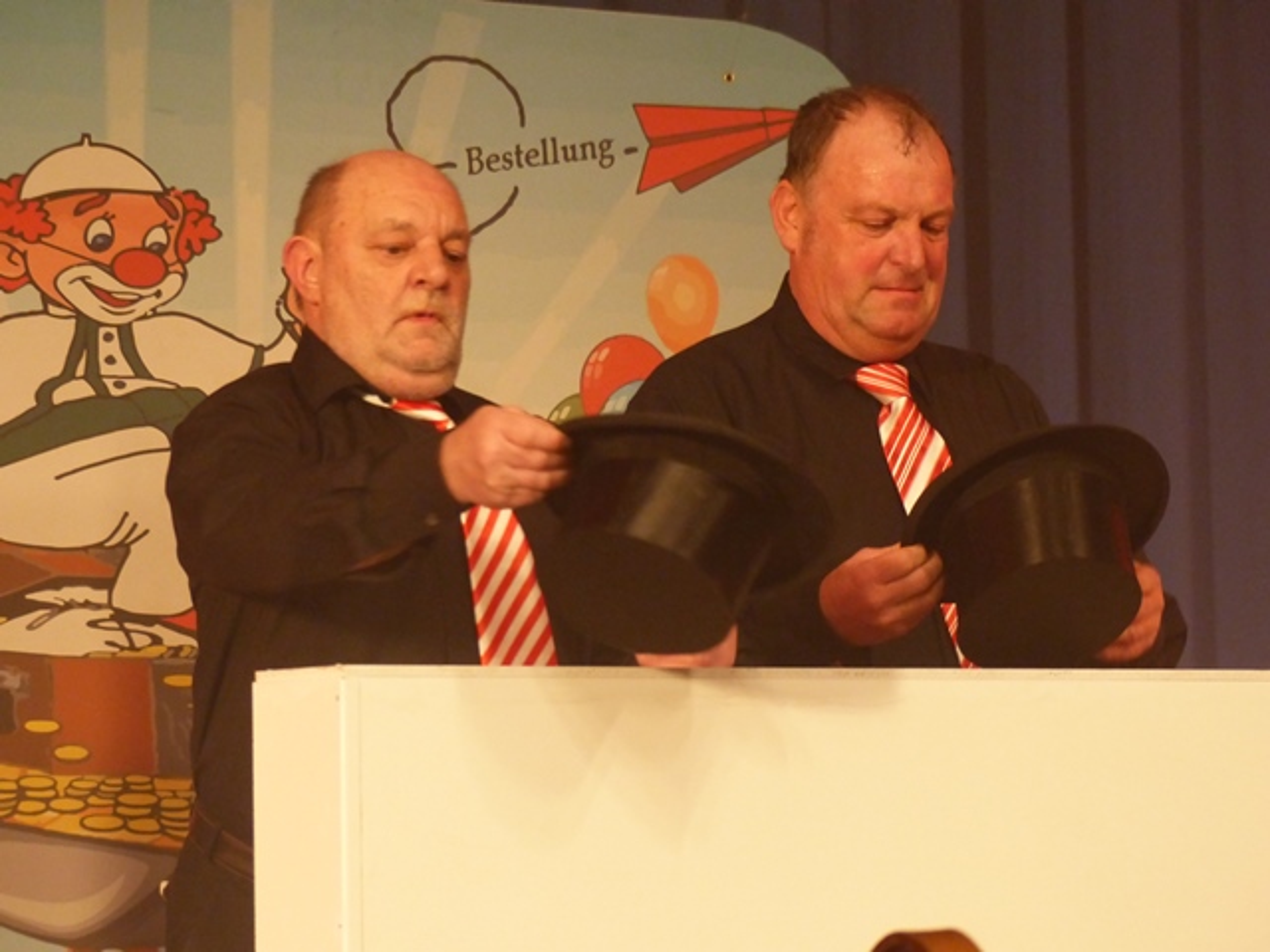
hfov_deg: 9.2
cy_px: 476
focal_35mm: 214
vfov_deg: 6.9
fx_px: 7851
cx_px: 635
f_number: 2.8
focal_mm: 38.5
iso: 640
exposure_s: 1/60
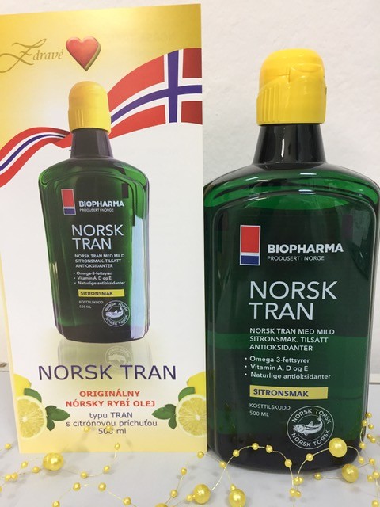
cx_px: 190
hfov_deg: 48.2
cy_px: 254
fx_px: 424
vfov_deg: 61.7
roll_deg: +1.4
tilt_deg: -13.7
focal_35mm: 29
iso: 80
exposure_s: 1/33
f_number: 2.2
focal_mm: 4.15
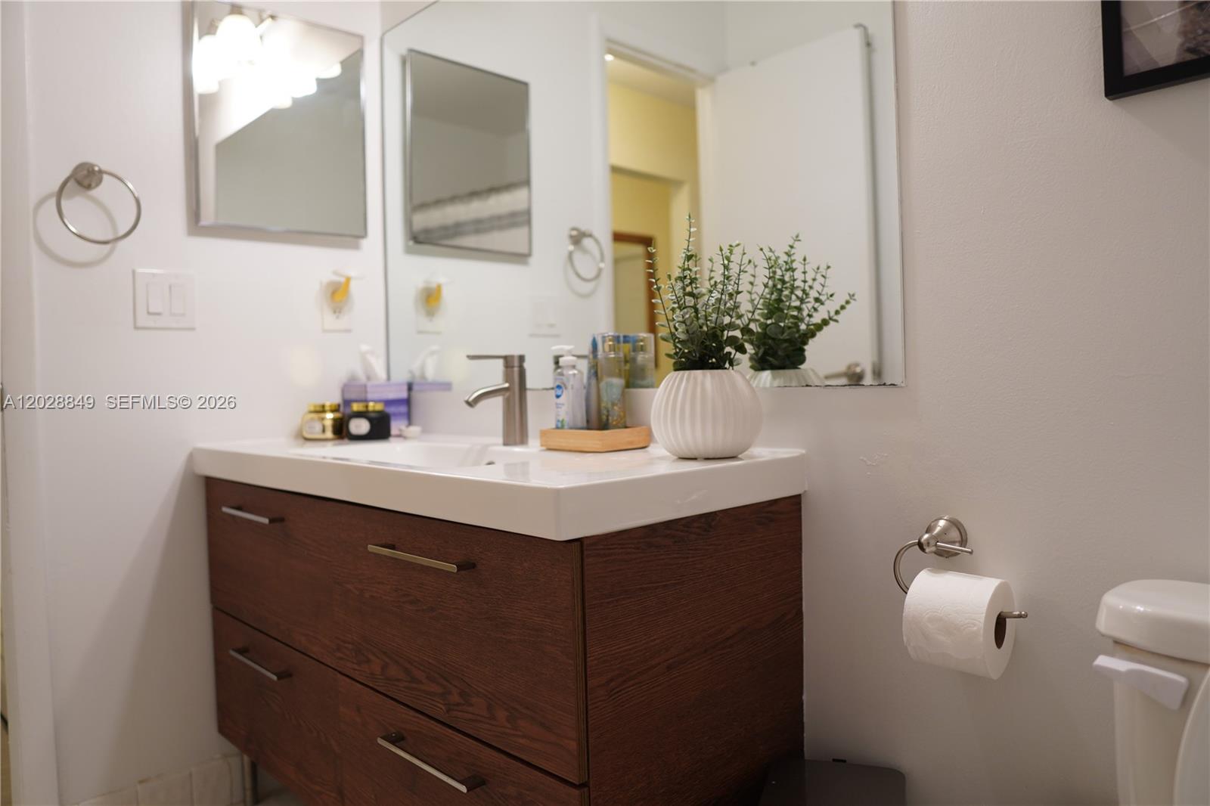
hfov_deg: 73.8
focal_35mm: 24
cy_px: 403
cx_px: 605
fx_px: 806
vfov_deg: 53.1
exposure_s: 1/160
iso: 160
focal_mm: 16
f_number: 1.4
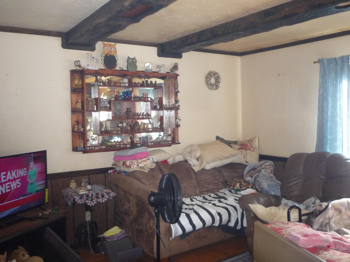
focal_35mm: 32
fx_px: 324
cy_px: 131
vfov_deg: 44.2
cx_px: 175
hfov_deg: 56.8
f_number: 3.3
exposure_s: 1/30
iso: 320
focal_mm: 5.2
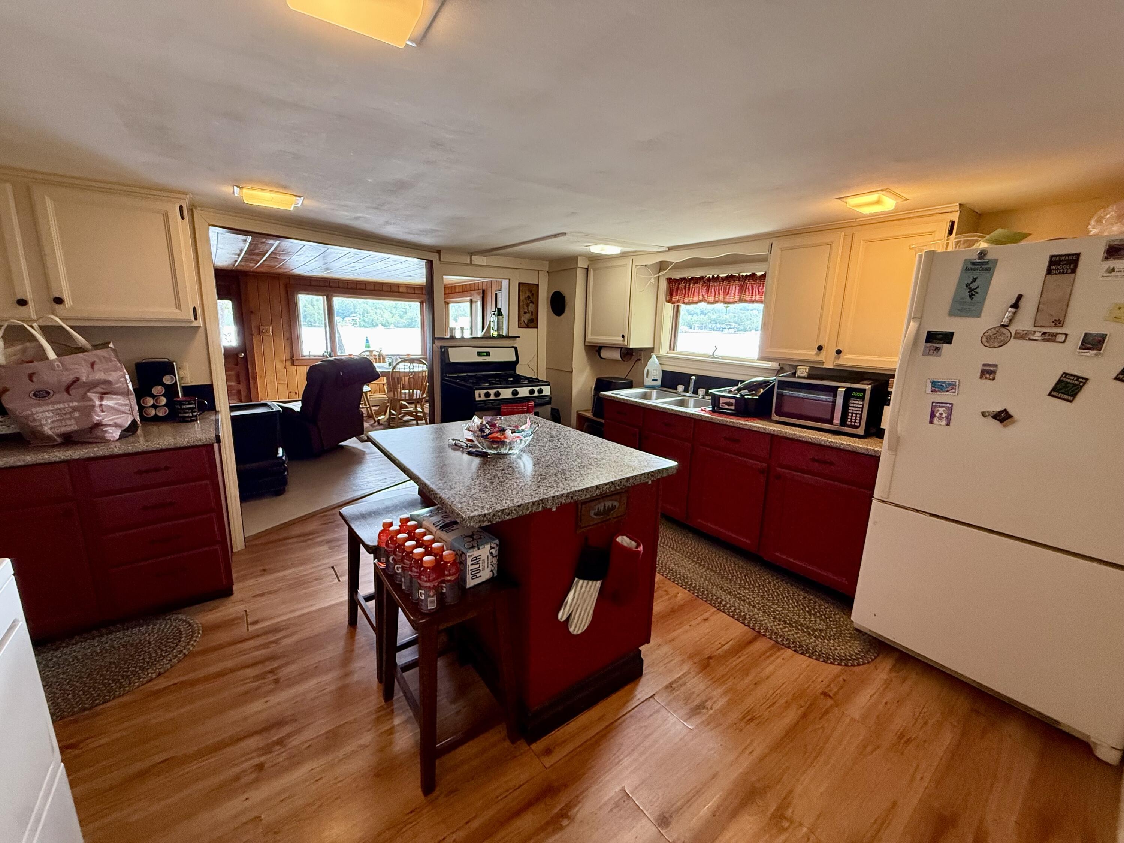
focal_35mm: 14
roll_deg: -1.3
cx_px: 562
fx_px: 455
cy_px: 422
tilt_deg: -12.0
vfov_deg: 85.7
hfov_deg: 102.1
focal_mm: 2.22
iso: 400
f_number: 2.2
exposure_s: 1/60
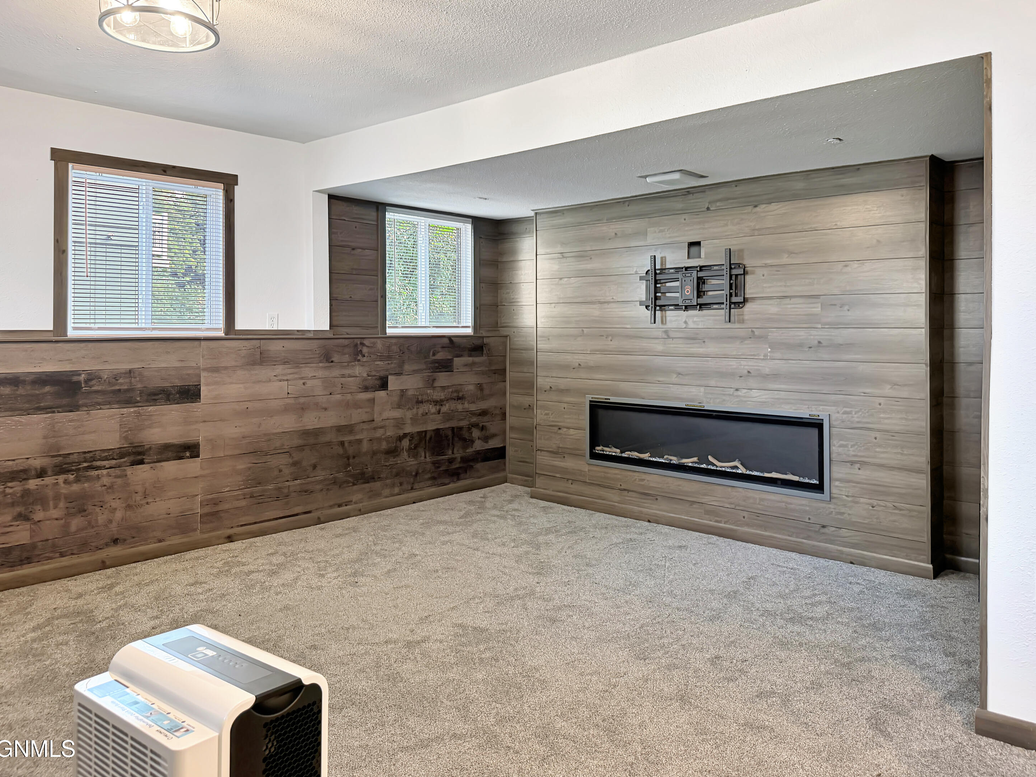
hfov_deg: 69.4
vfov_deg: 54.9
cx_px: 533
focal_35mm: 25
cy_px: 381
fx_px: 748
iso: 200
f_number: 1.78
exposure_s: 1/60
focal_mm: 6.76
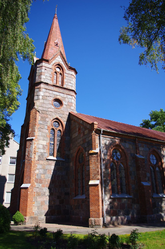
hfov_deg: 47.8
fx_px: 186
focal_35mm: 27
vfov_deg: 67.5
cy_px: 124
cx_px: 82
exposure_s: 1/500
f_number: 3.5
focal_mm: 18
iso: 100
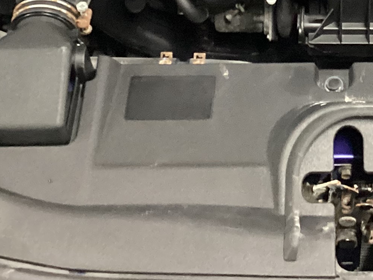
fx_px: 1099
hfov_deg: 19.0
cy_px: -163
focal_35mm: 102
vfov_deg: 13.5
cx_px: 328
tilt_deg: -45.2
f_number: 2.4
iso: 500
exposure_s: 1/30
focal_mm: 3.3
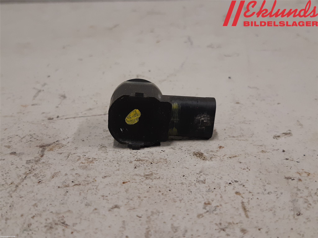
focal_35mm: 26
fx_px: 239
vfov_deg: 53.1
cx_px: 159
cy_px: 119
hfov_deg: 67.3
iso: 100
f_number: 1.7
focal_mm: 3.93
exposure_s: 1/50
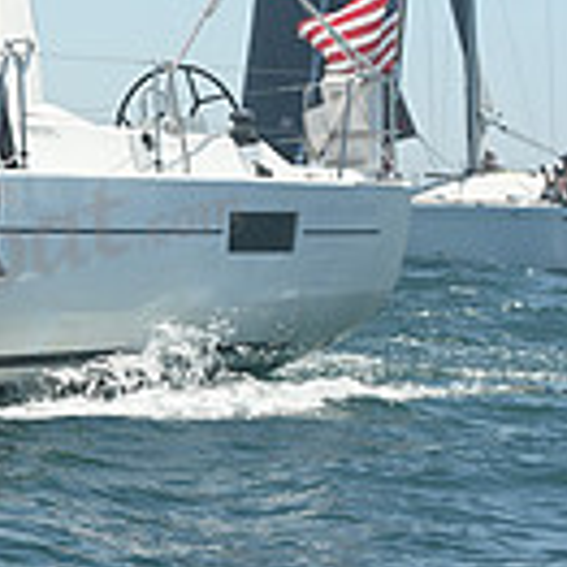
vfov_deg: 6.6
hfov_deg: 6.4
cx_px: -589
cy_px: 106
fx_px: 4892
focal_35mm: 264
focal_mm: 70
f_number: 8
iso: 320
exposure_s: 1/1000
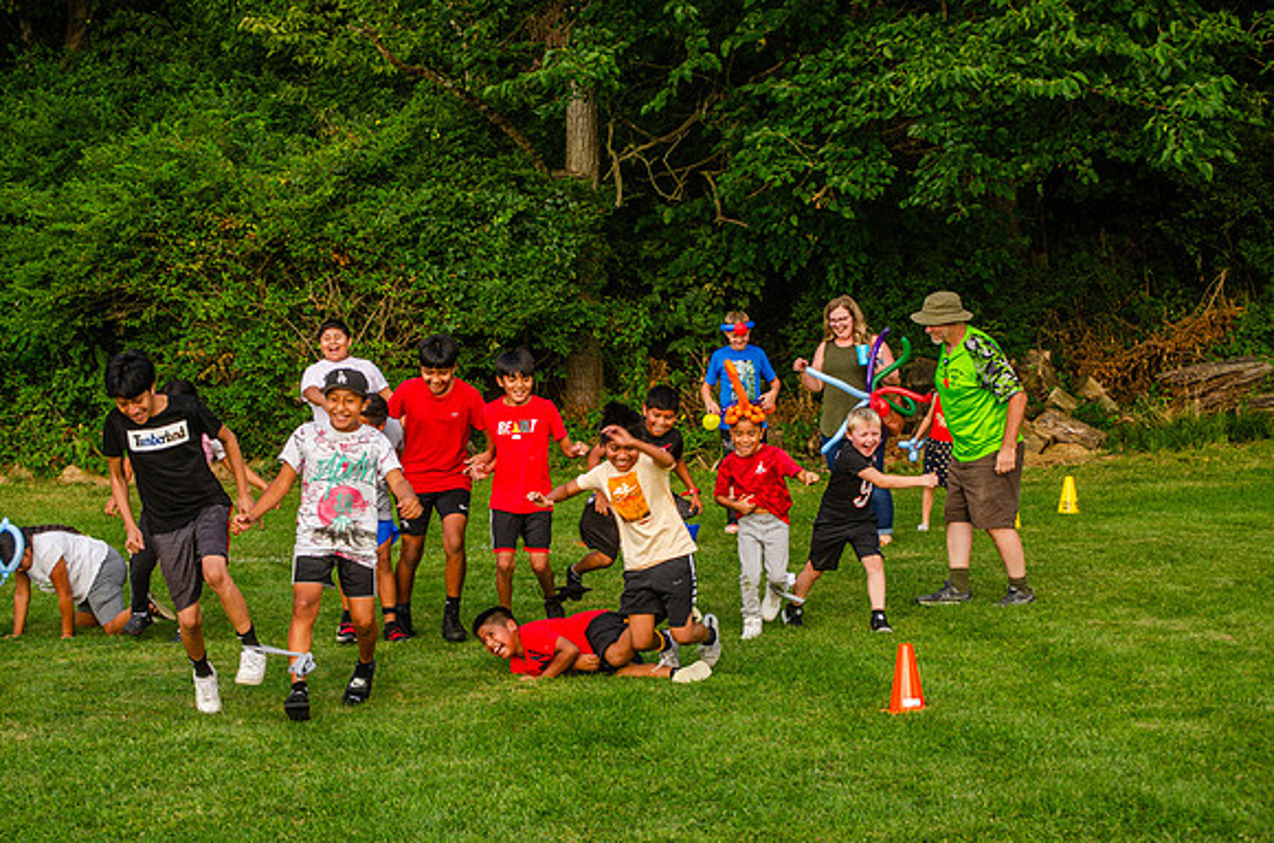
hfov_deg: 24.7
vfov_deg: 16.5
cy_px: 422
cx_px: 637
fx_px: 2913
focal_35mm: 82
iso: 200
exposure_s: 1/200
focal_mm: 55
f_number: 7.1
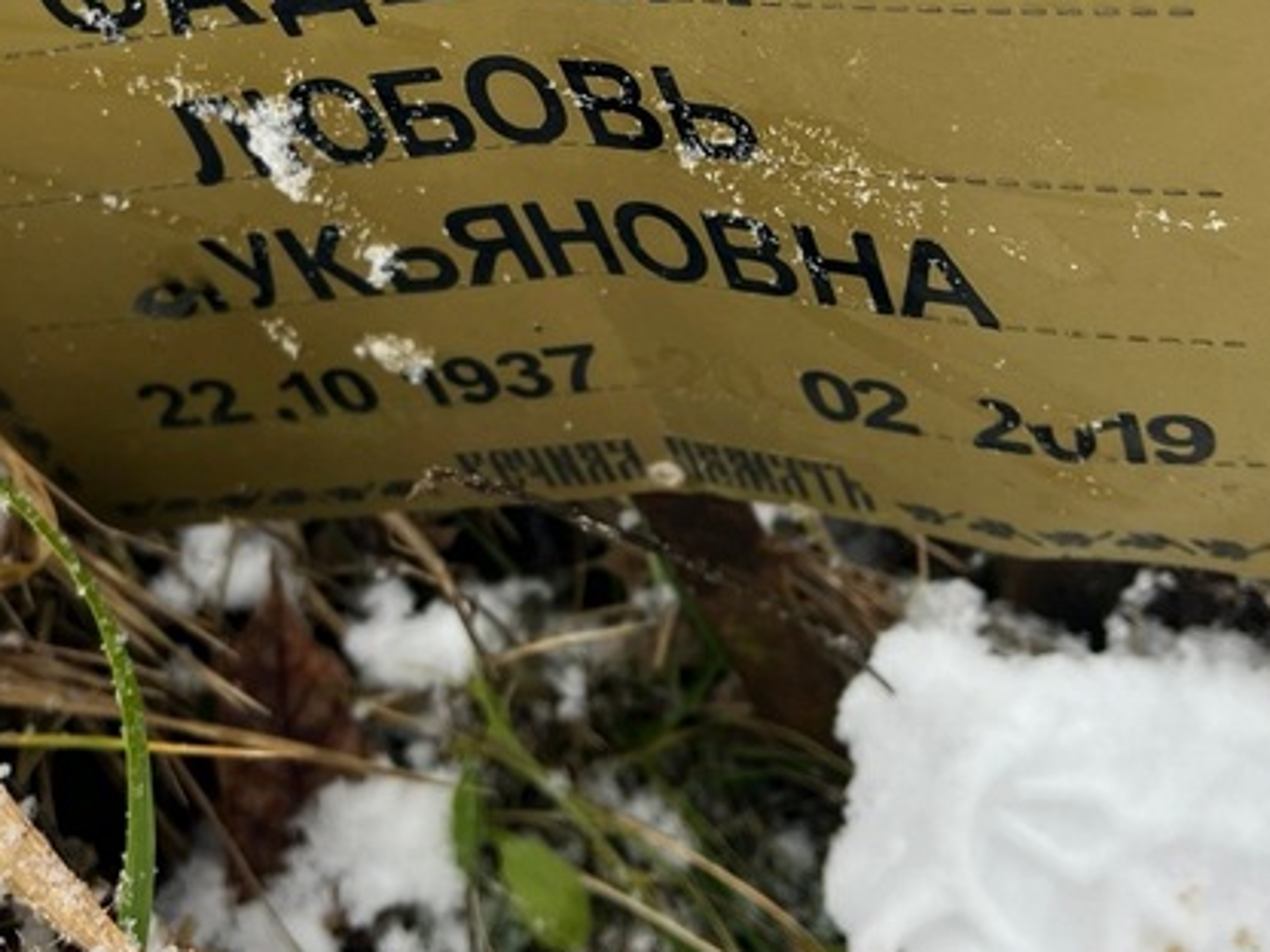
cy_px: 153
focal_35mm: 50
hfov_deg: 38.2
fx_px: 1834
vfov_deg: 28.3
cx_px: 583
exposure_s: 1/121
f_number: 1.5
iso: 50
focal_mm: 5.7
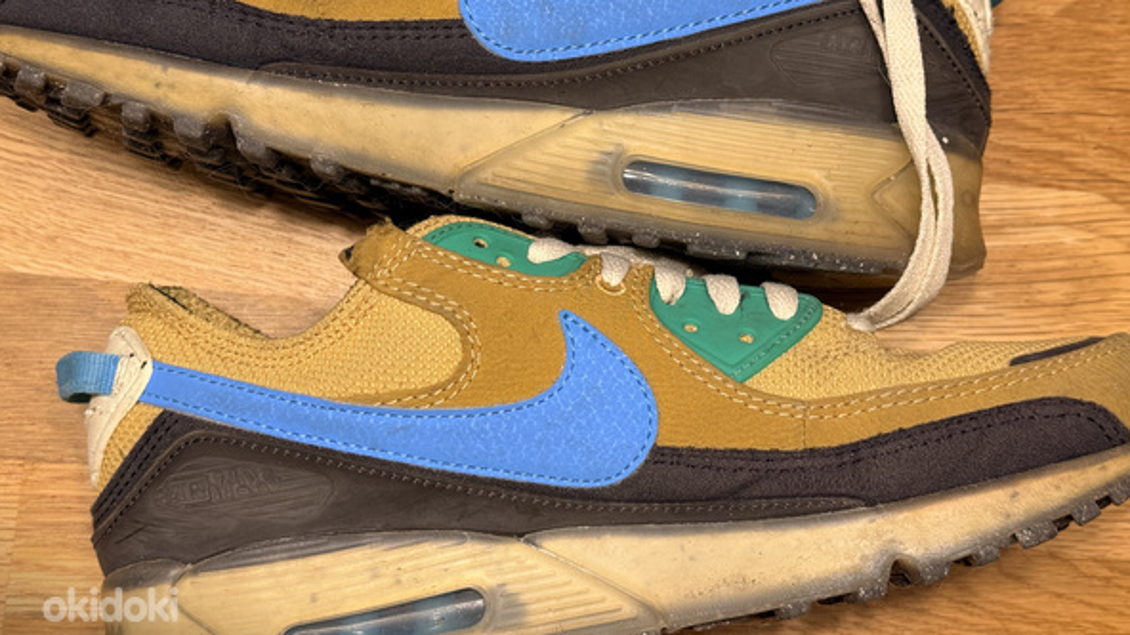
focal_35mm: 53
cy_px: 242
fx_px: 1588
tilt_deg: -83.3
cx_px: 561
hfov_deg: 39.2
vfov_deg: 22.6
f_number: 1.78
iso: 80
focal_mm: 6.76
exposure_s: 1/65
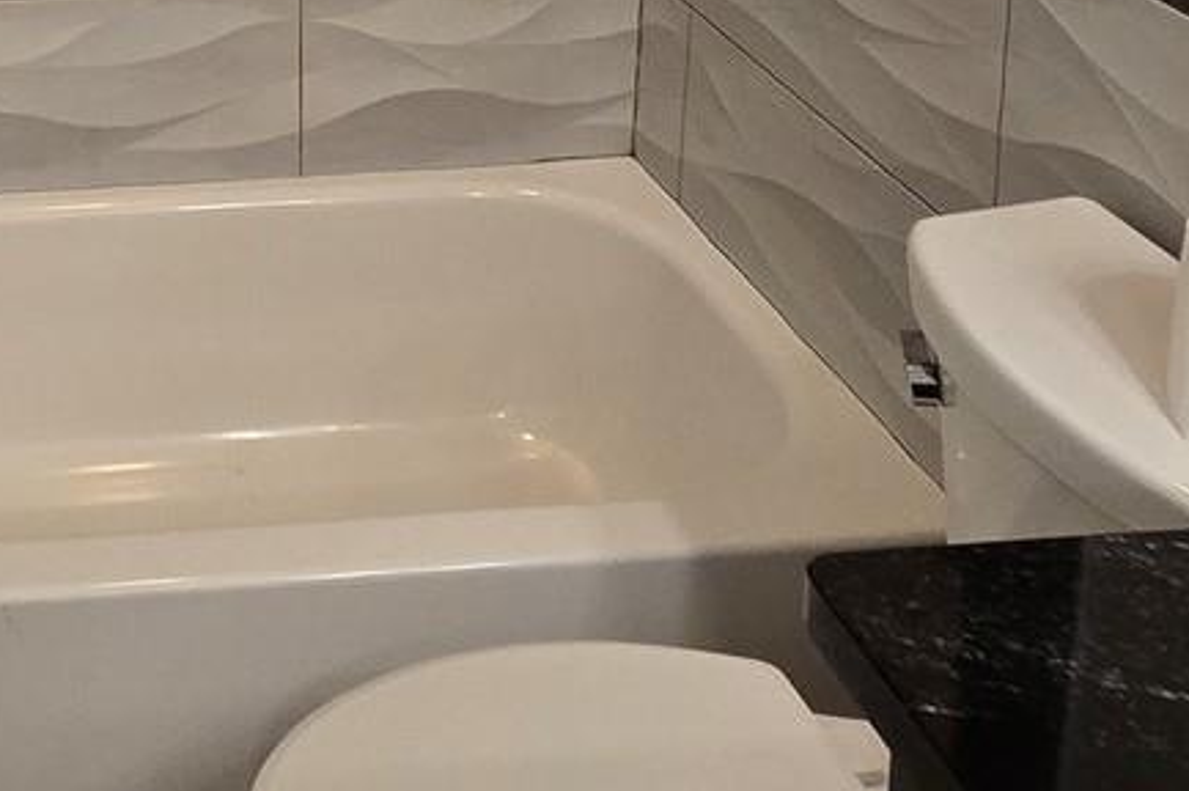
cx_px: -63
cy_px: -417
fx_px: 1650
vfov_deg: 22.0
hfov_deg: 35.0
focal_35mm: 50
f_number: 2.2
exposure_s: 1/60
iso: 250
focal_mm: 2.2
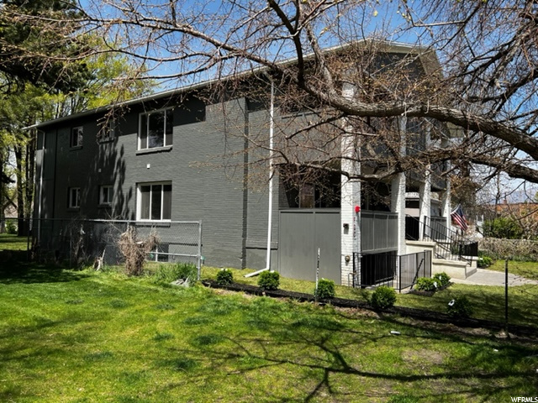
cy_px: 202
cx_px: 269
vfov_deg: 53.1
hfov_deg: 67.3
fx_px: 404
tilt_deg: +3.1
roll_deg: -0.5
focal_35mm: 26
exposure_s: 1/2513
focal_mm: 5.7
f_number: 1.5
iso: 50
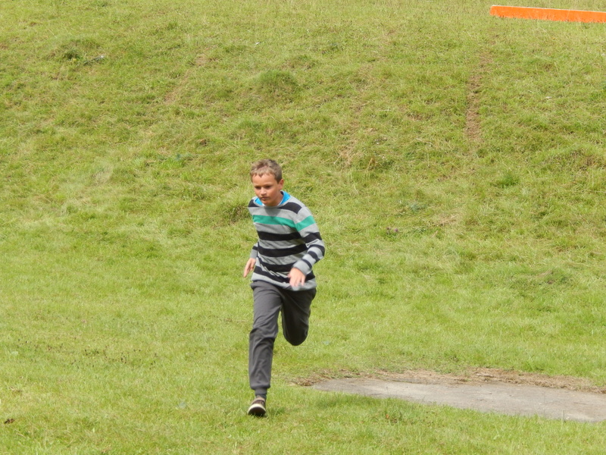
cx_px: 303
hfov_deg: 18.7
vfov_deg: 14.1
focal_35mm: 105
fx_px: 1838
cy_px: 228
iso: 125
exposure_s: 1/320
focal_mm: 18.9
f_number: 5.3
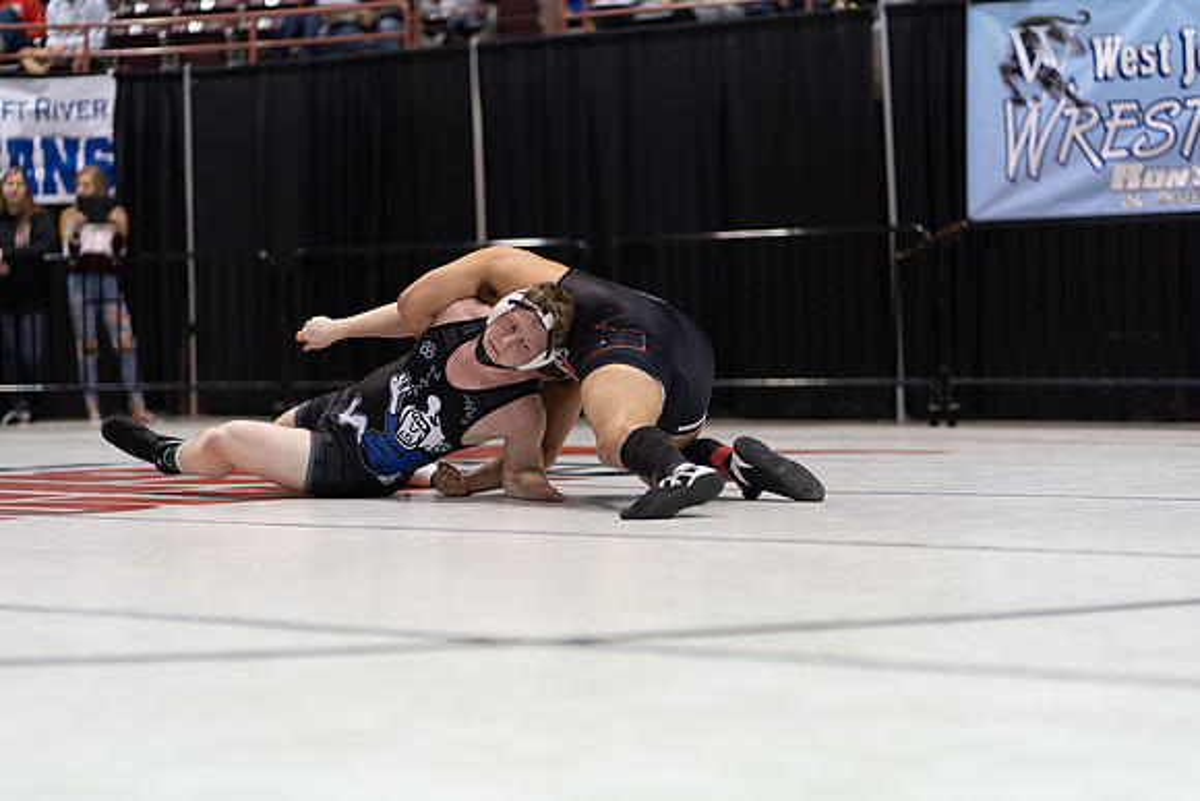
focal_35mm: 85
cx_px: 600
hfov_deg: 23.9
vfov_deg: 16.1
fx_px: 2834
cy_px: 400
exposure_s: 1/500
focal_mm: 85
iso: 1600
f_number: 1.8
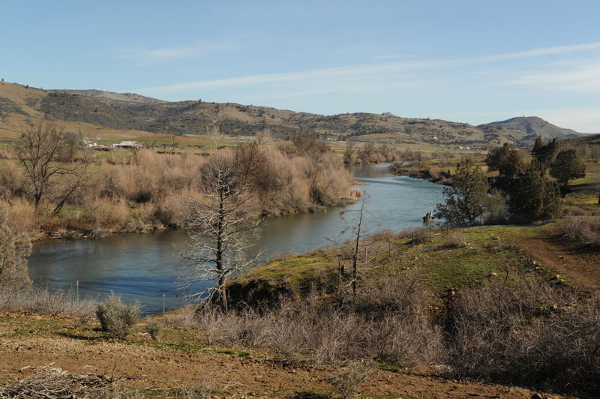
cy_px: 200
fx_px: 666
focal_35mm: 40
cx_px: 300
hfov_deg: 48.5
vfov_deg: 33.3
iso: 200
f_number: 9
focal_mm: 40
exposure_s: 1/500
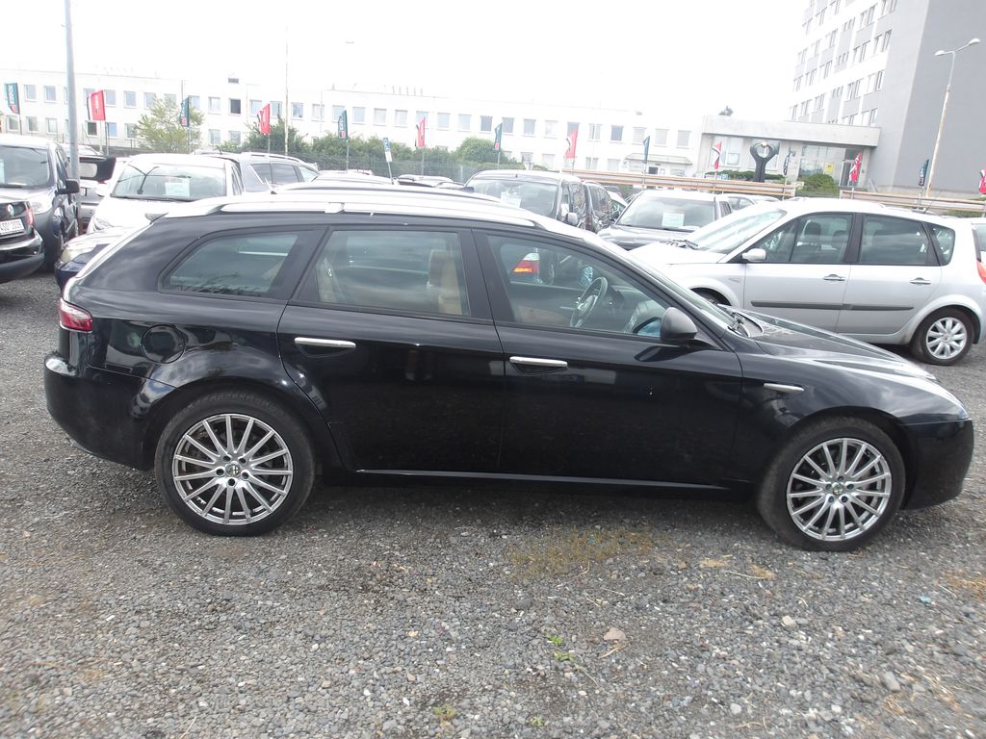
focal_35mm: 27
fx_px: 769
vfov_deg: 51.4
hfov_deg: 65.3
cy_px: 370
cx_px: 493
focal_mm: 4.9
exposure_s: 1/179
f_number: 3
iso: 100
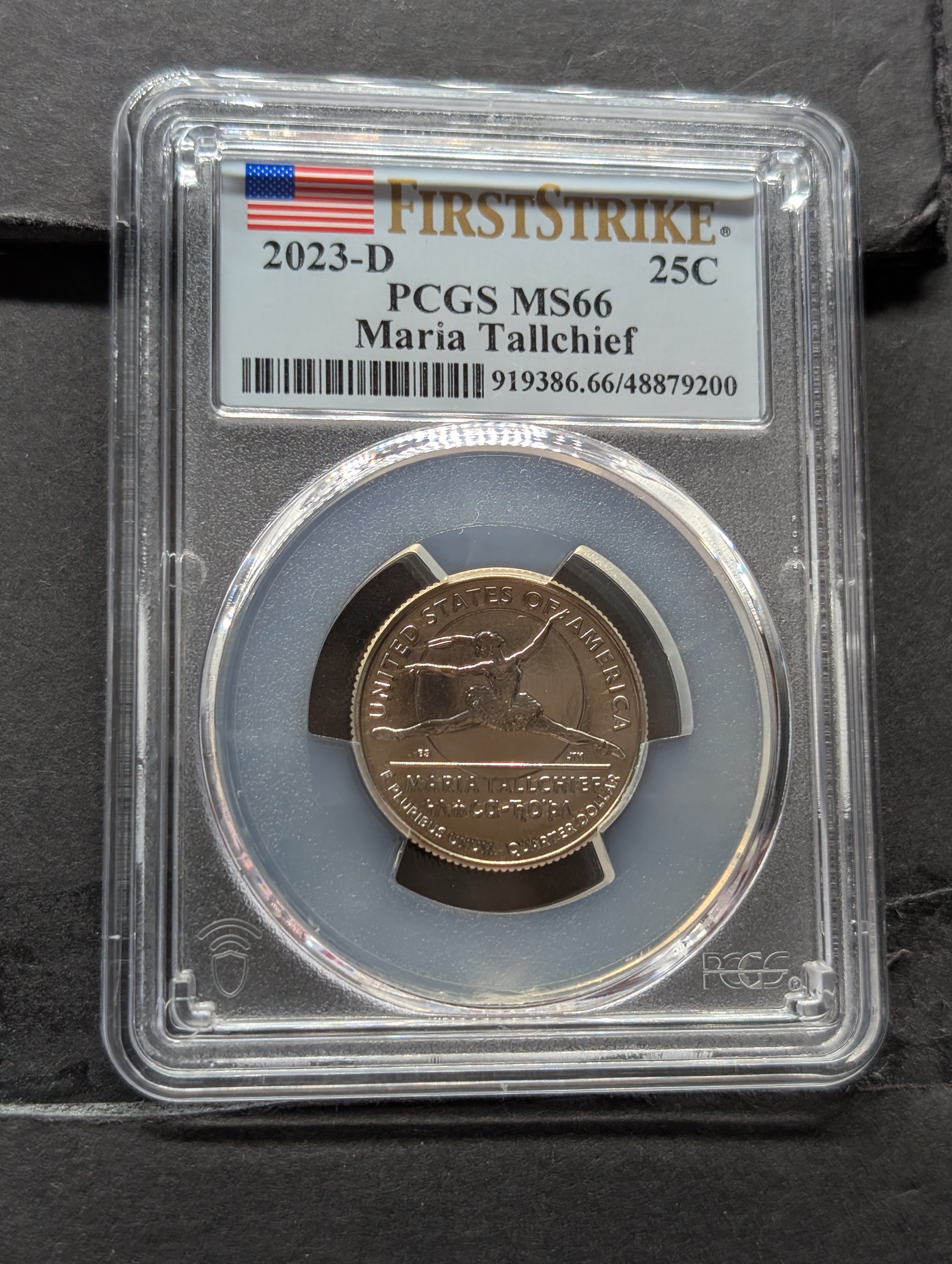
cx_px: 476
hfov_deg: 29.7
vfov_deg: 38.9
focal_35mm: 49
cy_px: 632
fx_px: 1792
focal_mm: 6.9
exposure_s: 1/176
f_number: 1.68
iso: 102
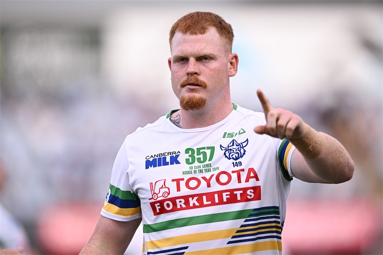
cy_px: 128
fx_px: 4255
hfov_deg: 5.2
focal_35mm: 400
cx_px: 192
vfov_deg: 3.4
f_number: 2.8
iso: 320
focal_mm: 400
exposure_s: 1/1250
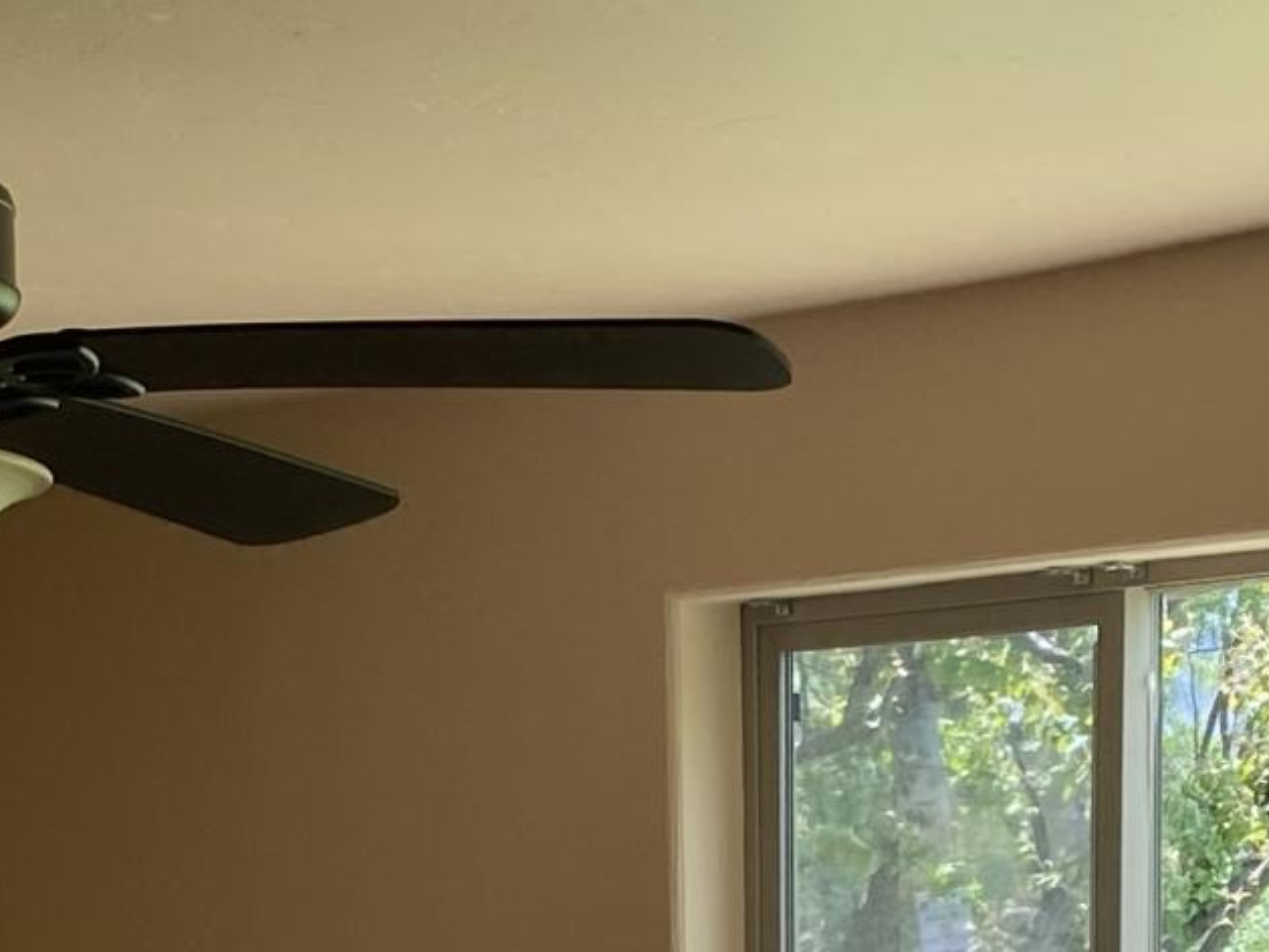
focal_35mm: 124
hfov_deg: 15.8
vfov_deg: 11.3
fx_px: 4547
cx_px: 337
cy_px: 1608
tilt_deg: -8.1
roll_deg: +0.6
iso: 32
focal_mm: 4.25
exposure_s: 1/178
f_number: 1.8
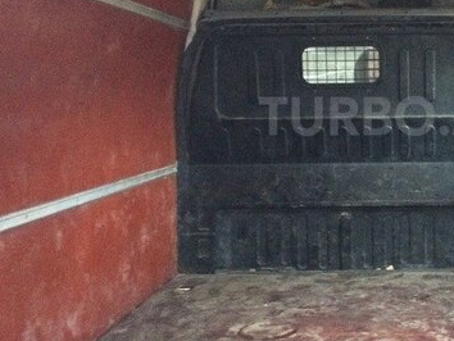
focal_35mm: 54
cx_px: 390
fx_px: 709
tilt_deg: -2.0
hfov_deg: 34.0
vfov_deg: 26.9
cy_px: 116
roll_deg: +1.4
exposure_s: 1/17
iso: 500
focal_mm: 4.15
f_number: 2.2
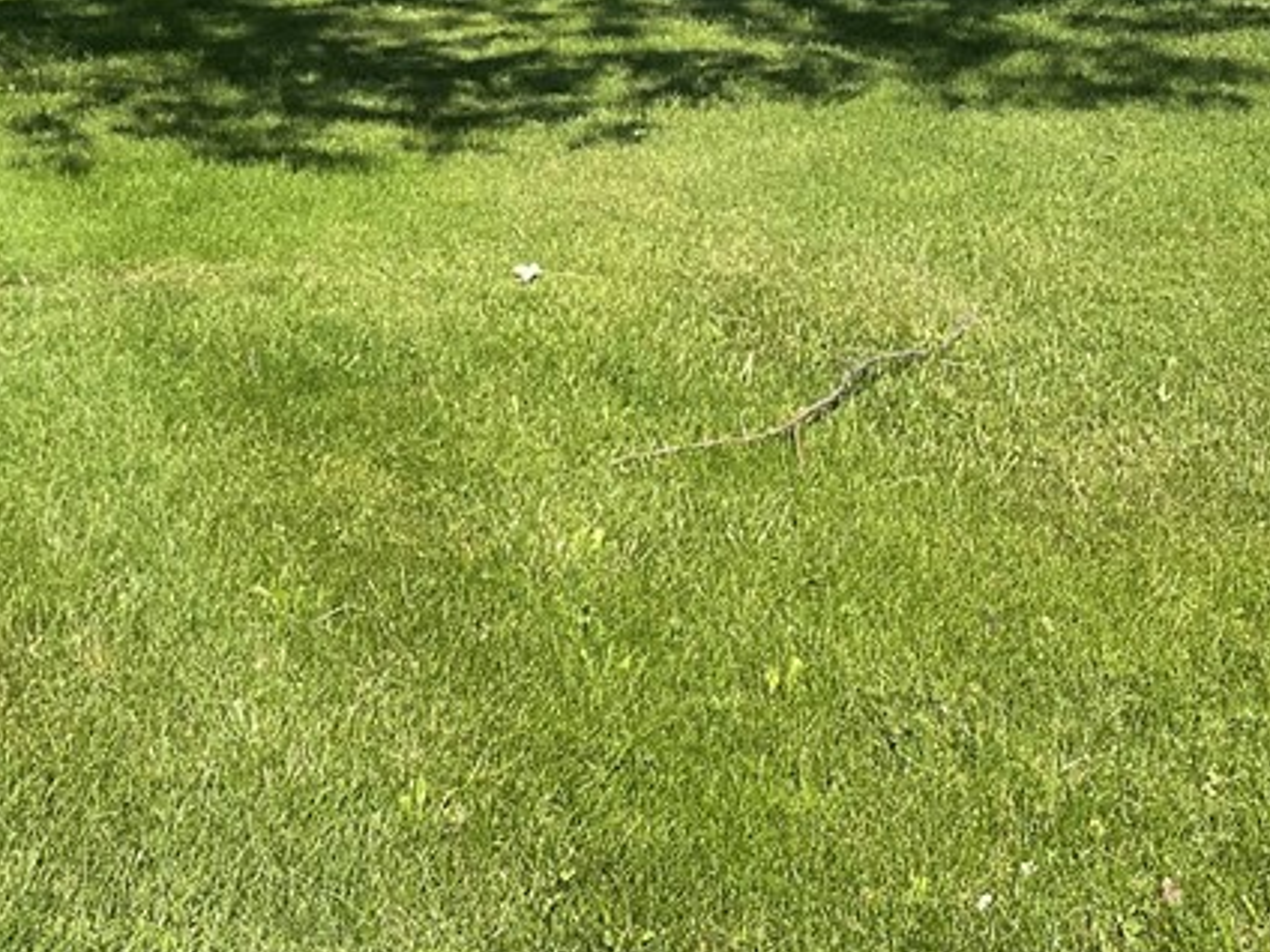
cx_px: 749
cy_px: 159
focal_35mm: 70
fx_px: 2568
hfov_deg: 27.7
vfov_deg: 20.7
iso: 16
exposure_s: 1/1451
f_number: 1.8
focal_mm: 3
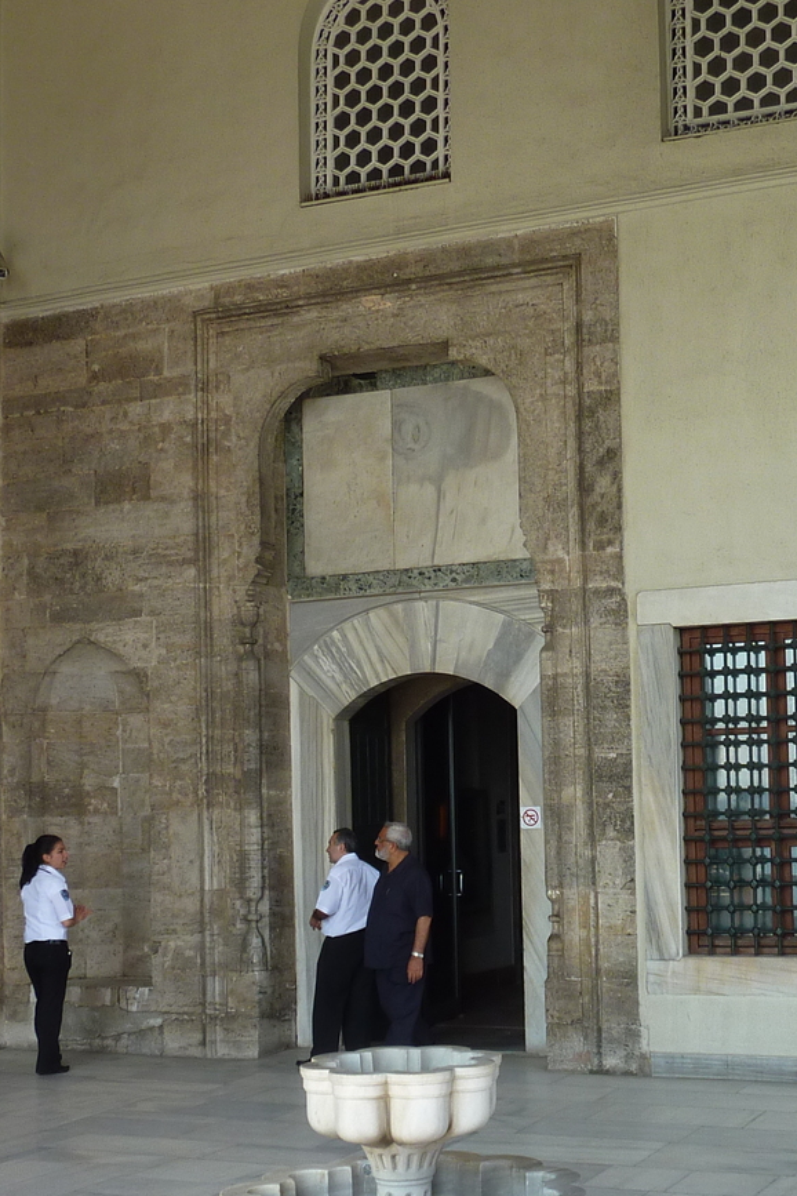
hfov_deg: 27.8
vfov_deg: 40.8
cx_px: 561
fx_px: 1594
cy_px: 748
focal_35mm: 48
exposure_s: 1/200
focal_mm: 4.1
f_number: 4
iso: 80
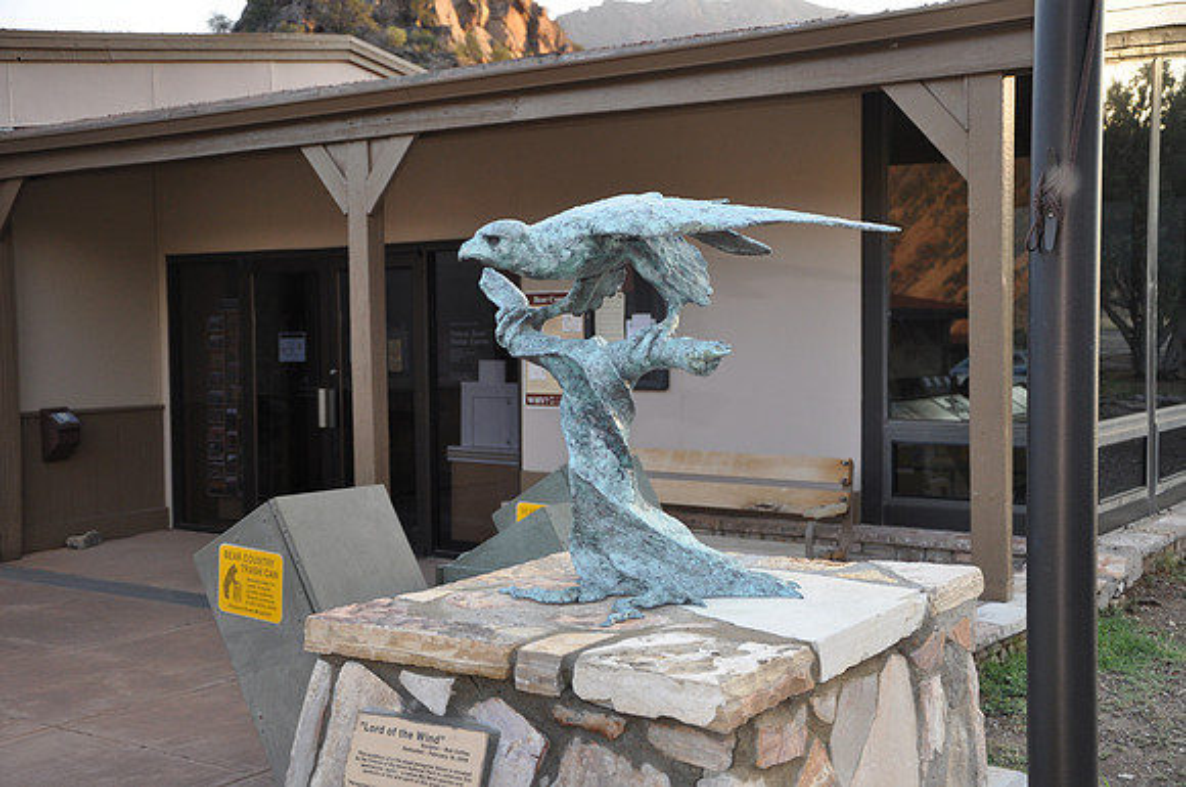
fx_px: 1480
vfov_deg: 29.8
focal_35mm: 45
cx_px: 593
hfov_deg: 43.7
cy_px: 394
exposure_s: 1/125
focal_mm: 30
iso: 400
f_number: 4.2
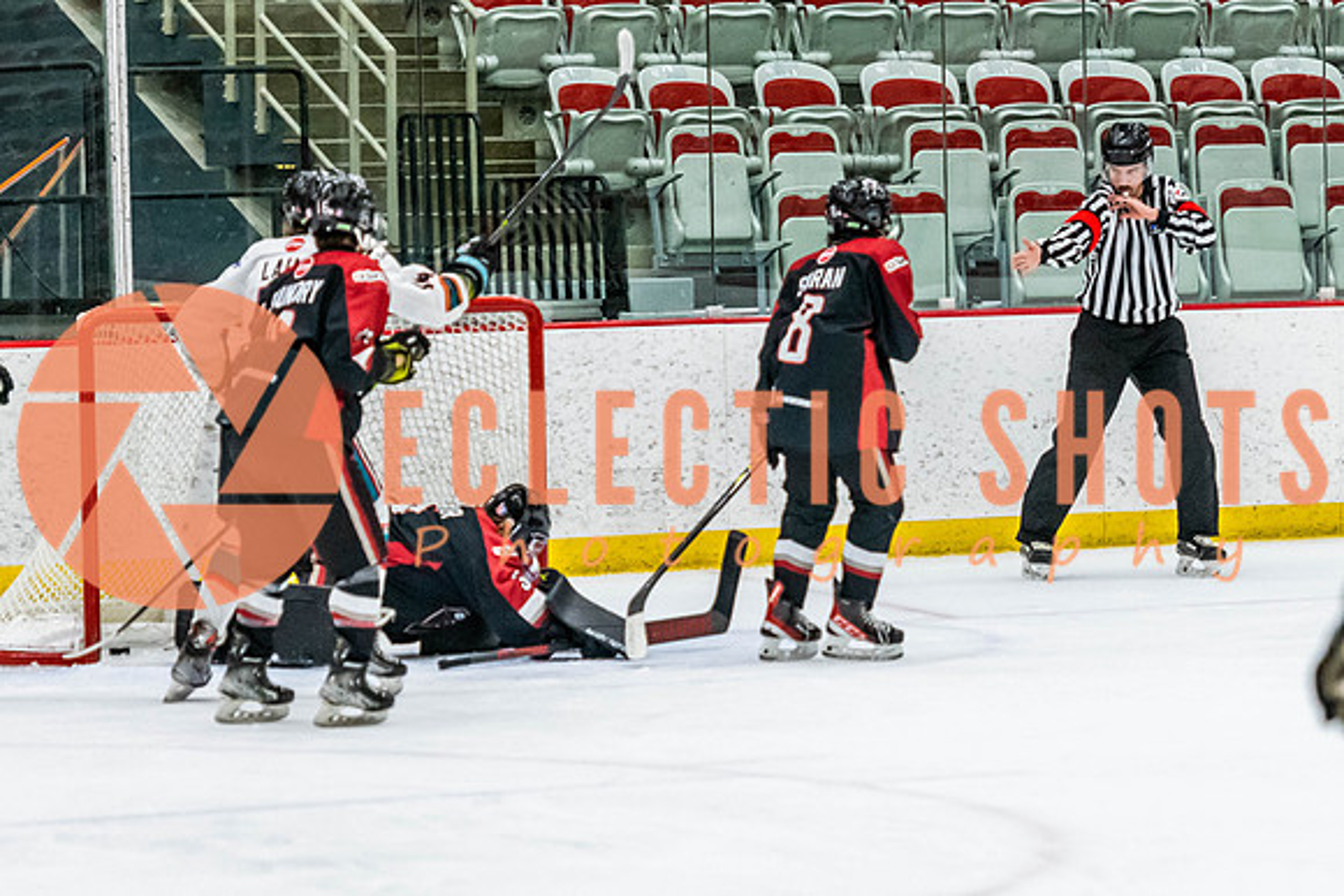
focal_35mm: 220
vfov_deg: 6.3
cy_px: 546
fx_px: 8206
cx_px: 604
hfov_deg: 9.4
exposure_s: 1/640
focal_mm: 120
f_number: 2.8
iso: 3200
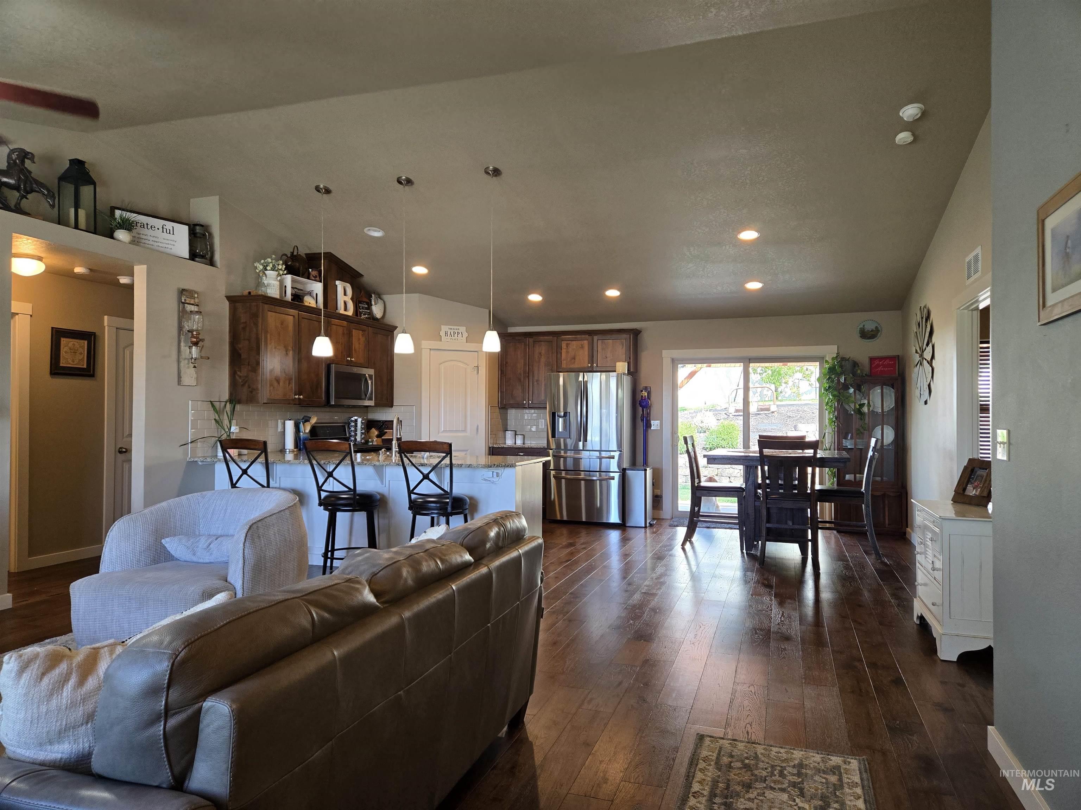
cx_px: 540
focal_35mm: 23
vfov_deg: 58.9
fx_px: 718
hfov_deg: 73.9
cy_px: 405
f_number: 1.8
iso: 125
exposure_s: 1/120
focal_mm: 5.4
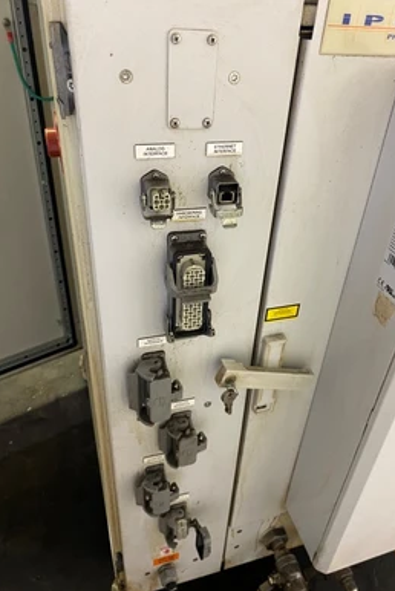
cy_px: 305
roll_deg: -4.2
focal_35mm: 28
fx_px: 460
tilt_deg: -35.4
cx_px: 216
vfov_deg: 65.4
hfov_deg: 46.4
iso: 400
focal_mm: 4.25
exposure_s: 1/40
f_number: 1.8
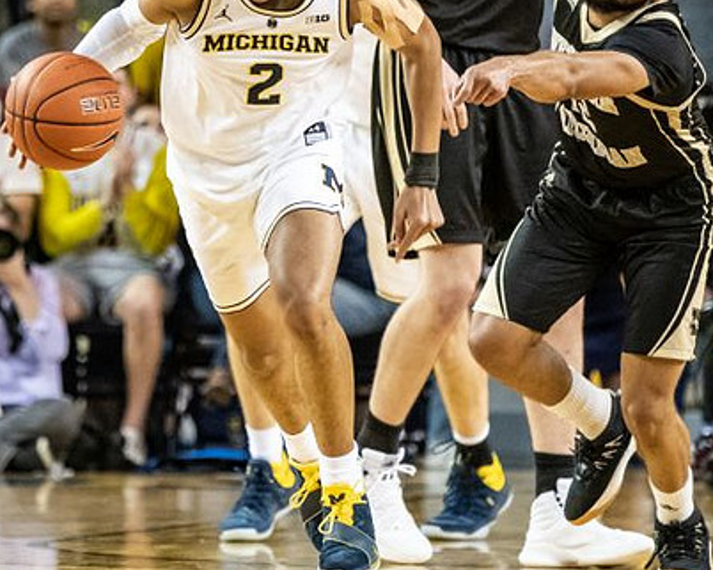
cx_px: 142
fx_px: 10754
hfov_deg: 3.8
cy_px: 78
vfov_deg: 3.0
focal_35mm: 510
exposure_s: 1/1250
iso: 5000
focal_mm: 170
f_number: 2.8
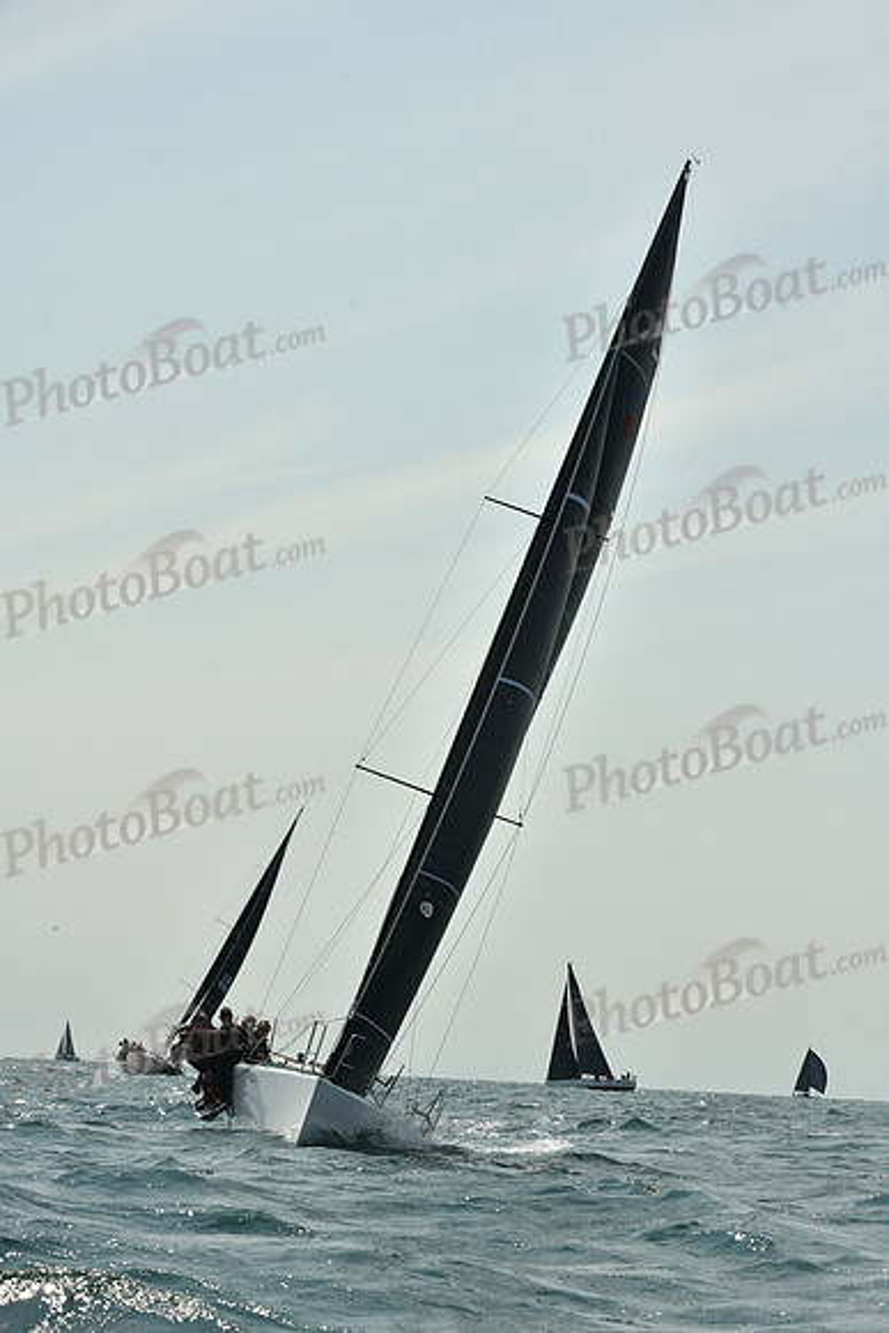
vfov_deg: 23.9
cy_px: 666
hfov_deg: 16.1
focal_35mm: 85
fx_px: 3146
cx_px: 444
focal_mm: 85
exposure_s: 1/1600
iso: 320
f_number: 10
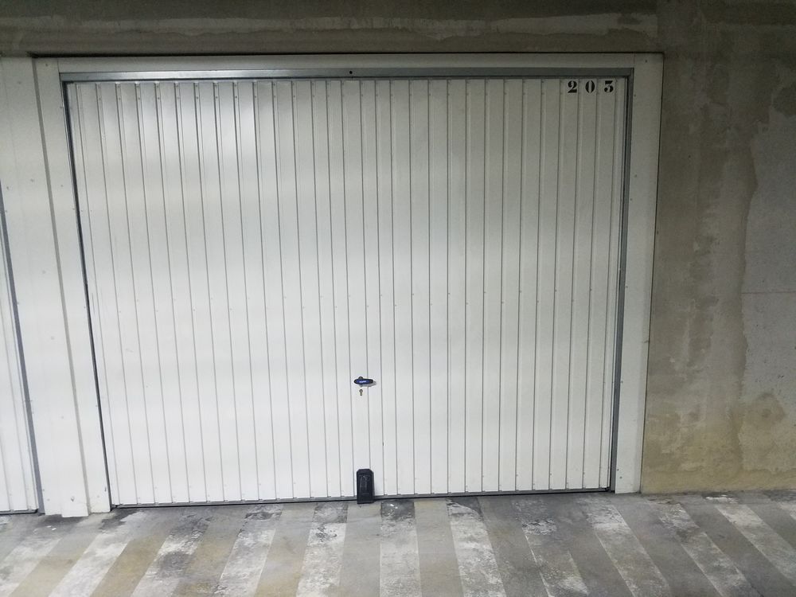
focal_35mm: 26
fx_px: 598
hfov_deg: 67.3
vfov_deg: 53.1
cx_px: 398
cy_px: 298
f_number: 1.7
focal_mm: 4.2
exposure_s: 1/20
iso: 250
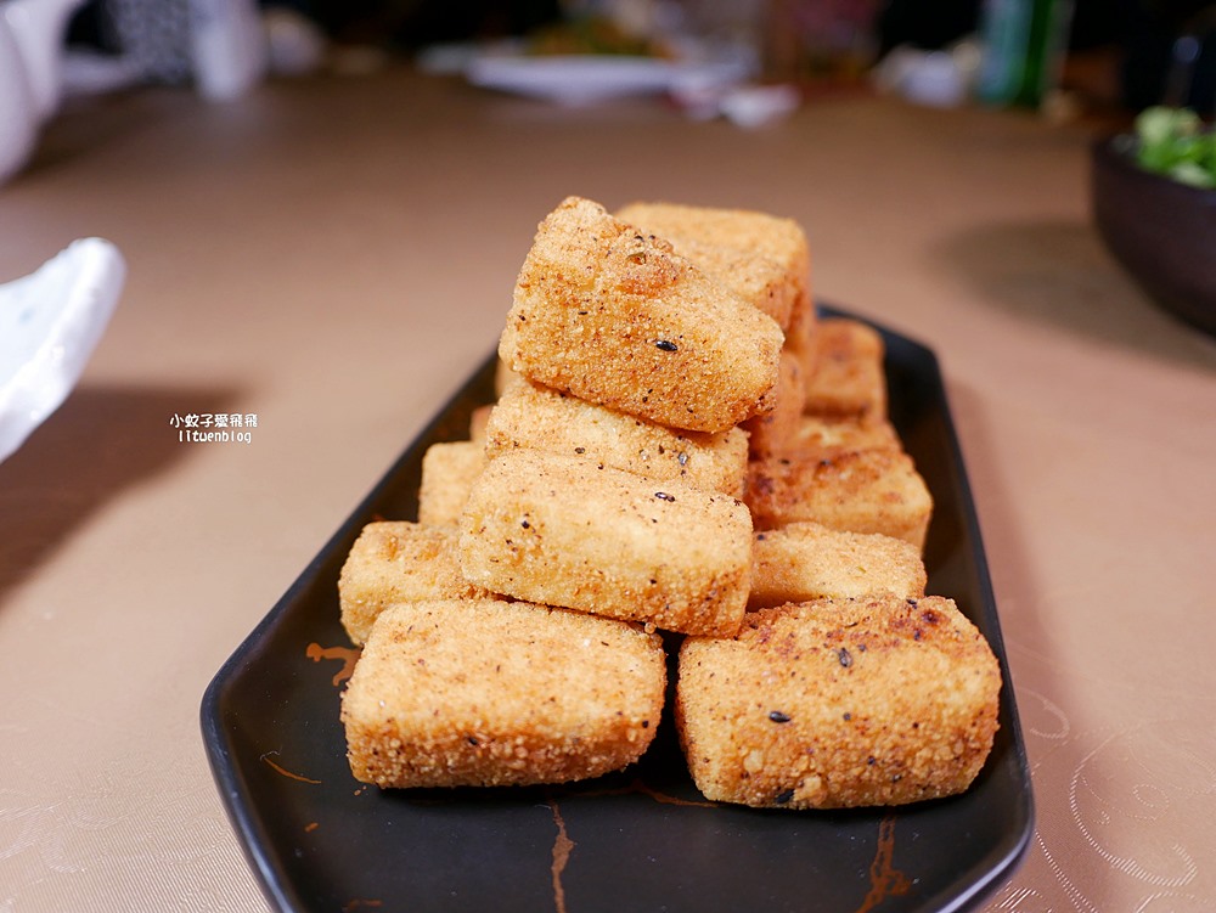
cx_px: 608
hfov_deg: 63.4
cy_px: 456
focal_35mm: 28
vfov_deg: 49.8
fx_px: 984
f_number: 2.5
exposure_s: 1/60
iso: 250
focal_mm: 14
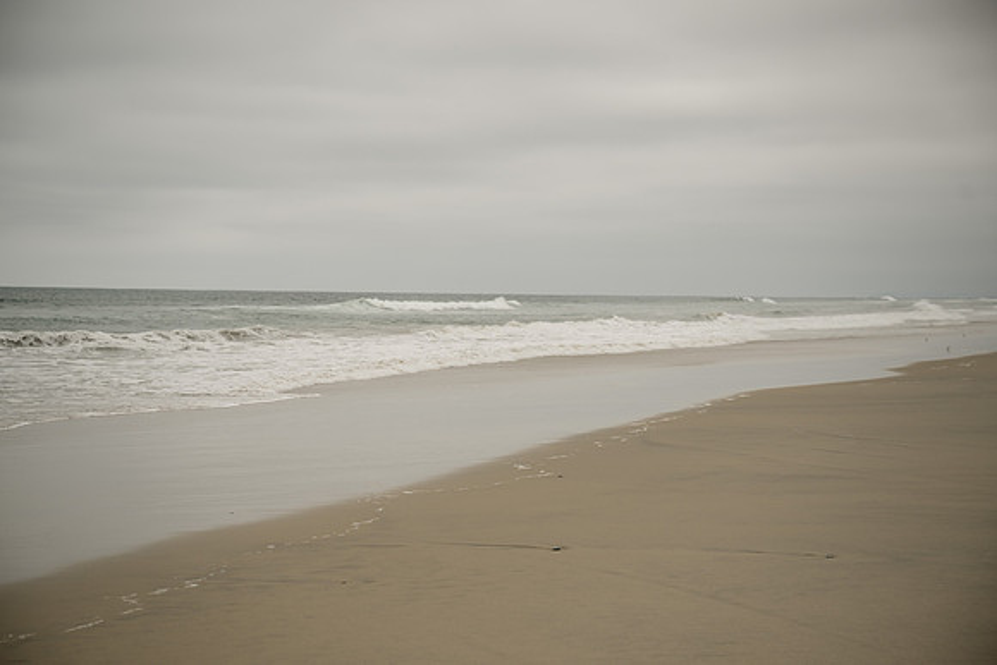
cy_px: 332
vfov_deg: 19.5
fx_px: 1939
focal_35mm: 70
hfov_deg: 28.8
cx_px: 498
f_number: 4
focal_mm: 70
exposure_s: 1/2500
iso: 100
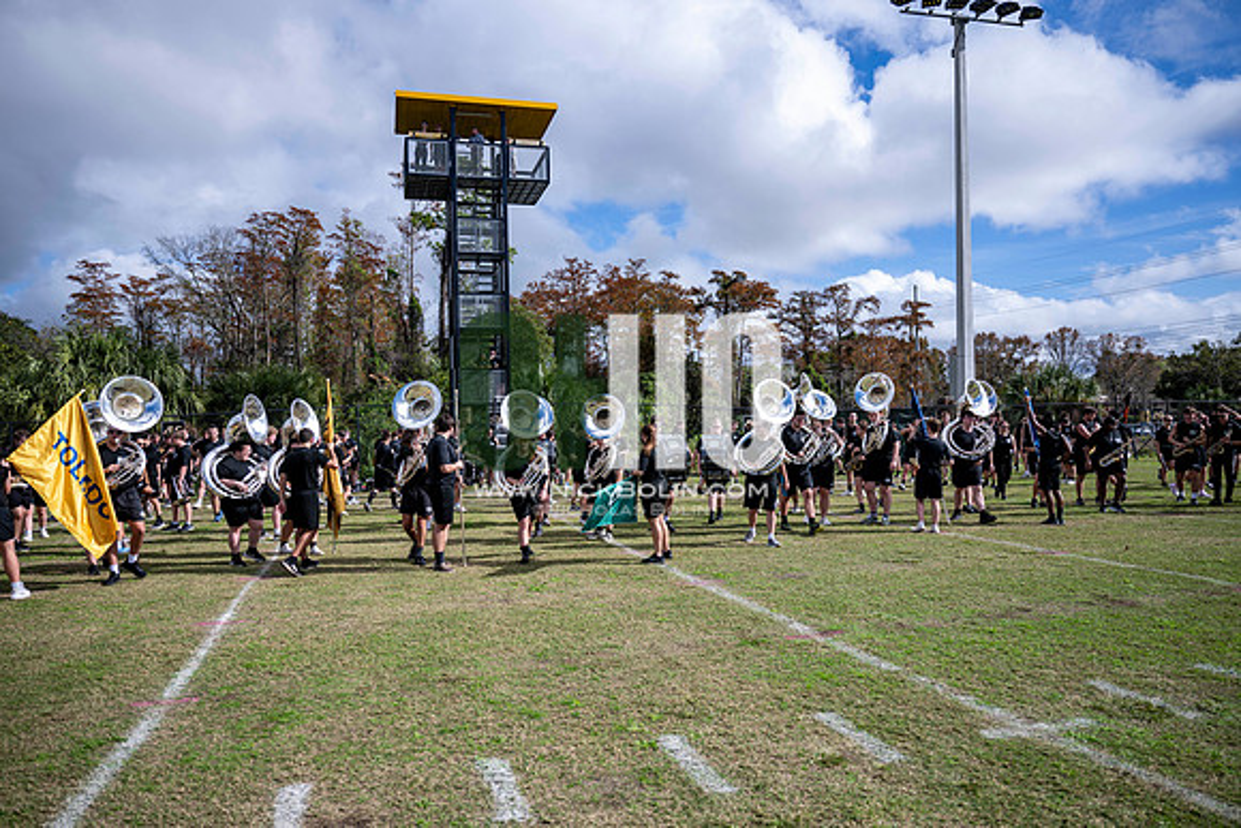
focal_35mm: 24
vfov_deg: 53.2
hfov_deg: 73.7
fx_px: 827
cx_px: 620
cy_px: 414
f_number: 2.8
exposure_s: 1/1250
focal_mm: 24
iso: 64
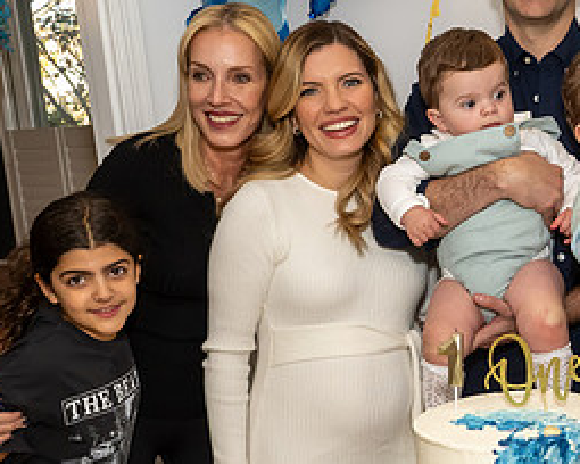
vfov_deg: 23.4
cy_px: 289
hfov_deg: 28.0
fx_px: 1116
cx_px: 527
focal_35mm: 65
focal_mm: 17
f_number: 8
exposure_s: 1/250
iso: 1250
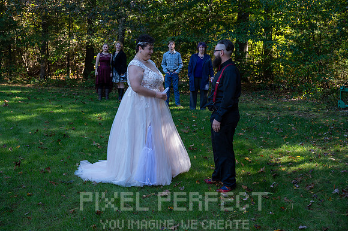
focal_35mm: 52
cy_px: 116
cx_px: 174
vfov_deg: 26.0
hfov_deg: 38.2
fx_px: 502
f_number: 5.6
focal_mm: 52
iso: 250
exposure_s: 1/60
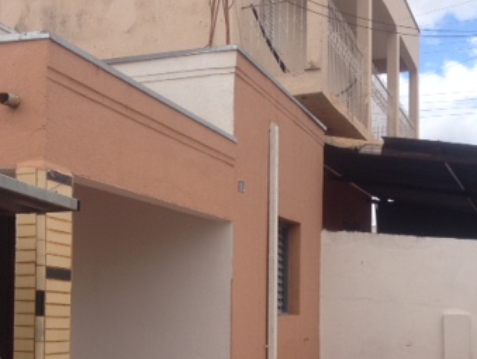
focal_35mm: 66
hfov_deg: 29.2
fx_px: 910
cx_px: 167
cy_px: 283
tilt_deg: -1.1
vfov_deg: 22.0
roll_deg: +2.0
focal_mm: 4.28
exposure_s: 1/1346
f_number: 2.4
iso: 50
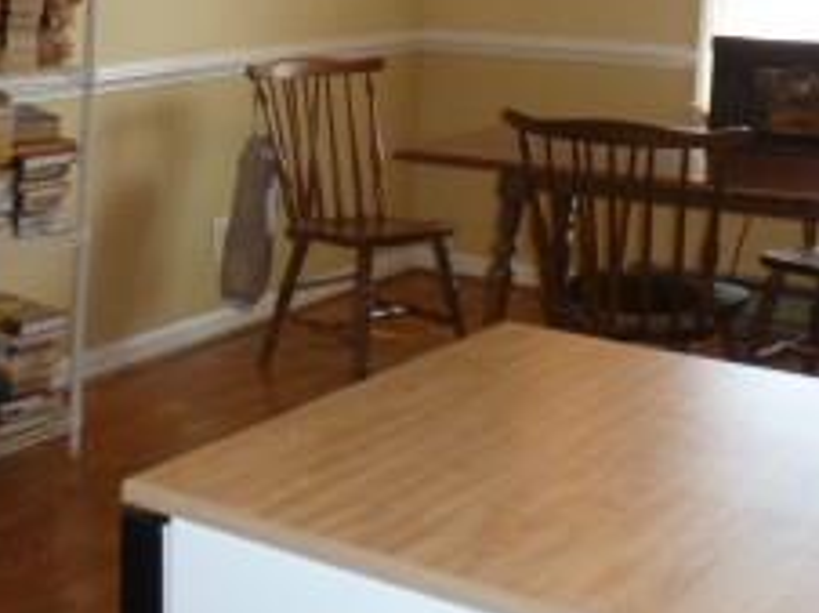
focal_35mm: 68
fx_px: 1607
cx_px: 76
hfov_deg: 27.5
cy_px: 160
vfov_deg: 21.4
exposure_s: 1/60
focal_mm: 4.3
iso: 250
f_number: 3.3
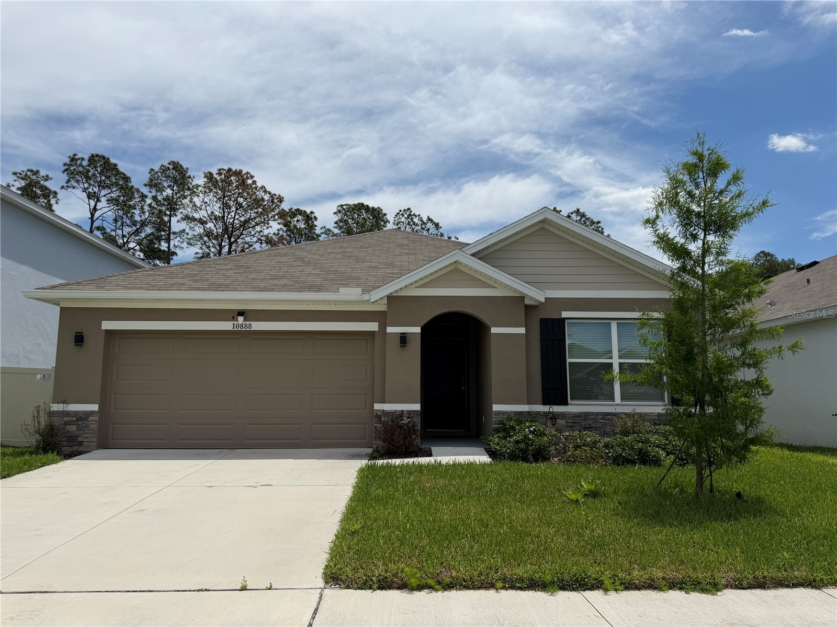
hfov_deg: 71.6
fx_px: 580
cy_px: 314
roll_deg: -0.2
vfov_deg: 56.8
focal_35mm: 24
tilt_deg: +7.6
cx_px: 418
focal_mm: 6.76
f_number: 1.78
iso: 80
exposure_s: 1/9091
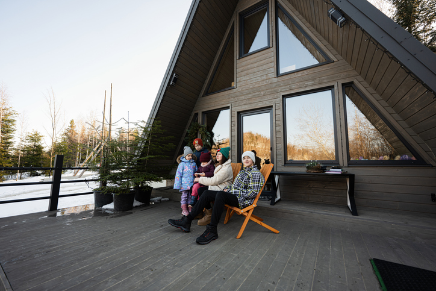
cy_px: 146
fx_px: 170
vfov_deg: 81.2
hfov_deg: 104.2
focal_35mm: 14
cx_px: 218
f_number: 2.8
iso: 200
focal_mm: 14
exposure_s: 1/400
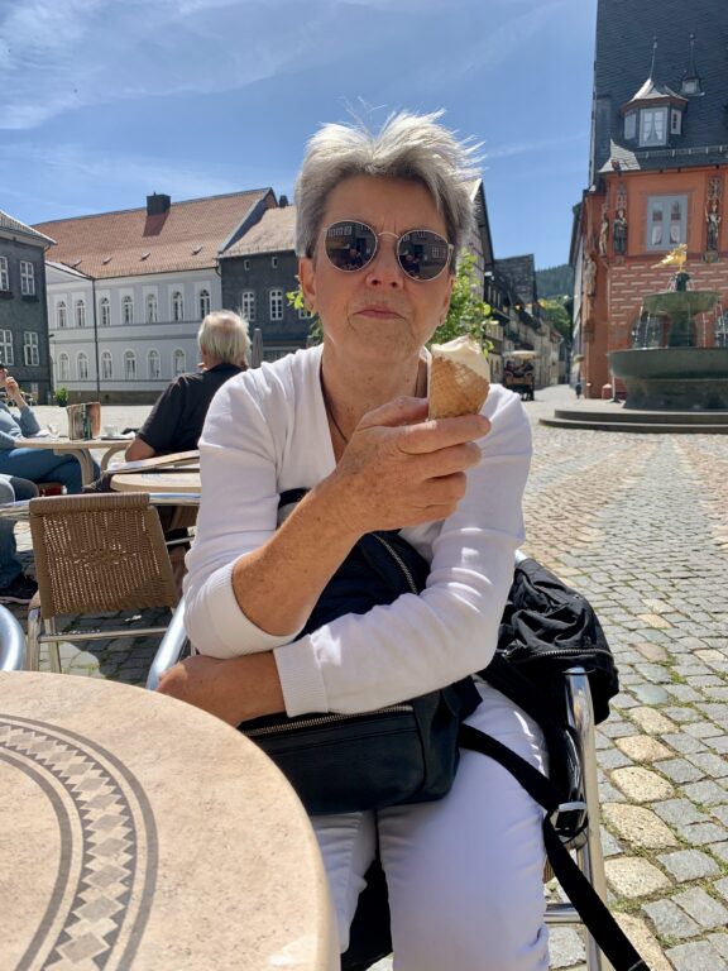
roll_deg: +0.2
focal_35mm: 26
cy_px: 486
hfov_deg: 53.1
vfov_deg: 67.3
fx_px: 729
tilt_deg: -6.0
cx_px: 364
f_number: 1.8
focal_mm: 4.25
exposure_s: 1/1953
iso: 25
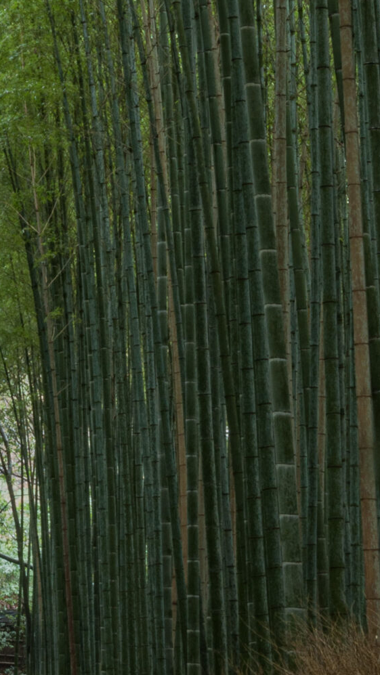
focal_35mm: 137
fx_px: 2453
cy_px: 166
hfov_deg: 8.8
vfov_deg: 15.6
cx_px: -22
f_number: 27
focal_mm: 34
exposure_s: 2
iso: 200
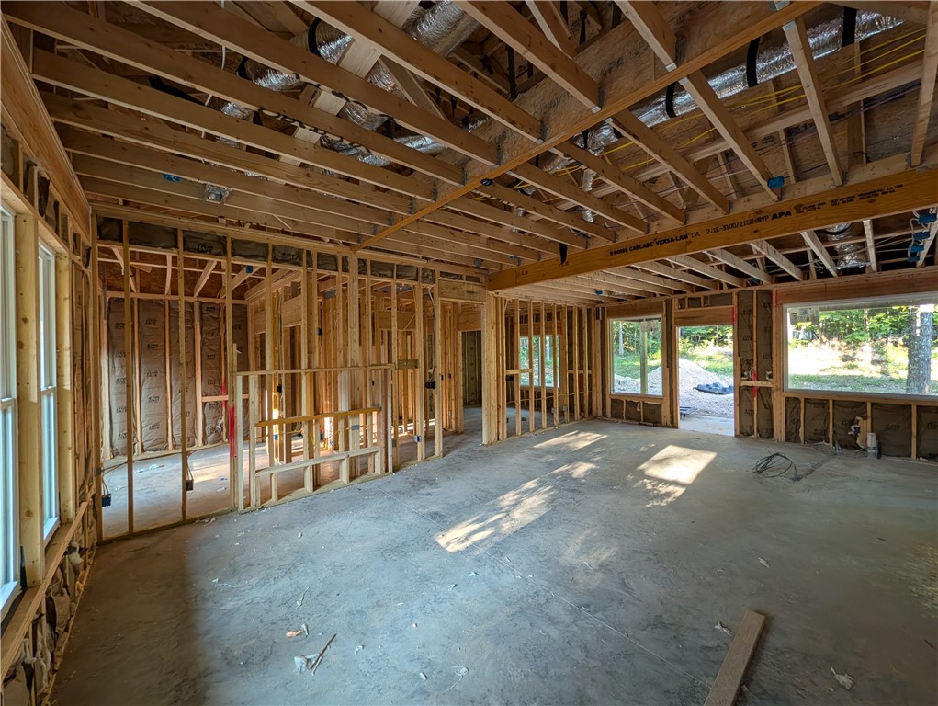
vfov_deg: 94.6
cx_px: 469
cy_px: 353
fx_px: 326
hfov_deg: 110.5
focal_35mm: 12
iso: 45
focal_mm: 2.02
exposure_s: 1/37
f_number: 1.7
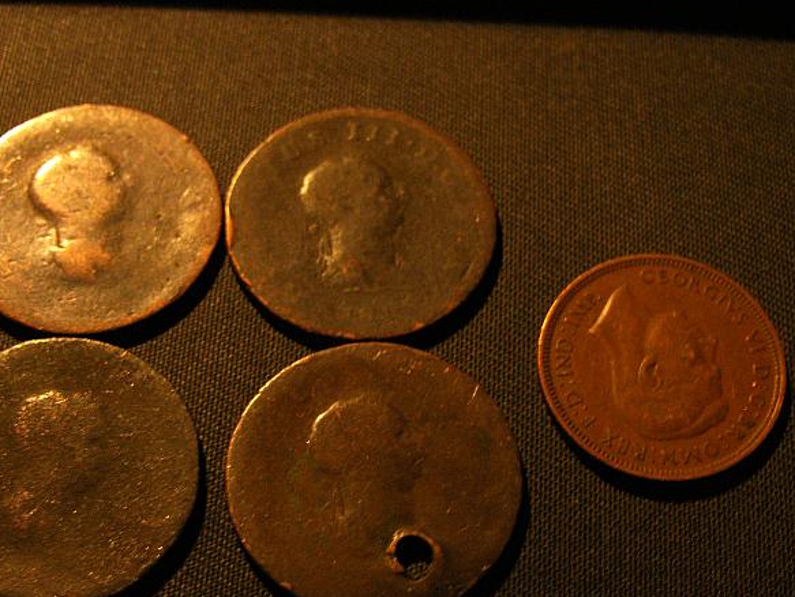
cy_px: 348
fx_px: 1379
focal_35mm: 60
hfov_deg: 32.1
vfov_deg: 24.4
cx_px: 357
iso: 200
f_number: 5
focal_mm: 12.9
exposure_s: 1/15
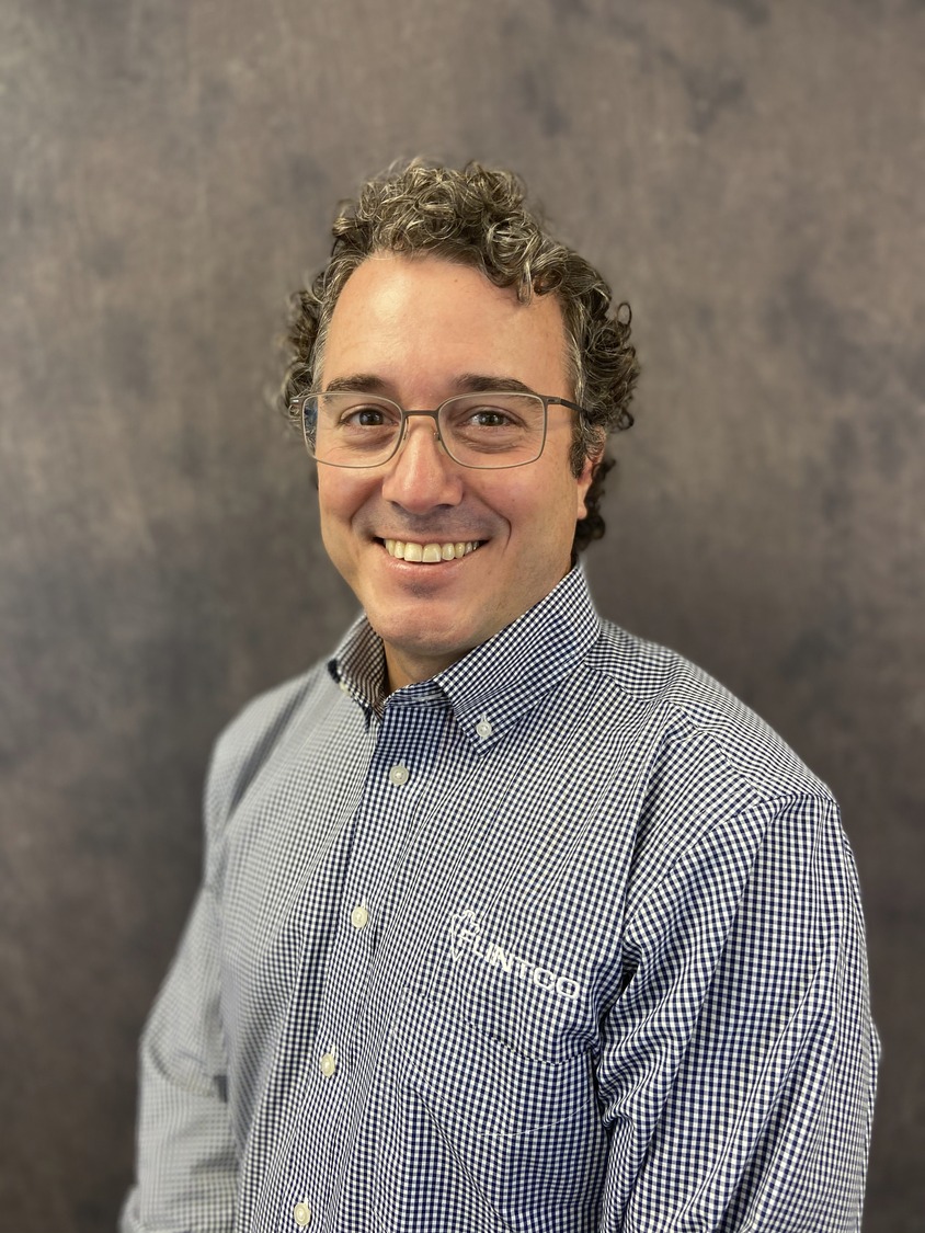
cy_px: 616
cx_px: 462
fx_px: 926
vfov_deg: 67.3
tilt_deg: -8.6
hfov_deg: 53.1
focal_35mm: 26
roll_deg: +2.0
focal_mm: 4.25
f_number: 1.8
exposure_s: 1/60
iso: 160
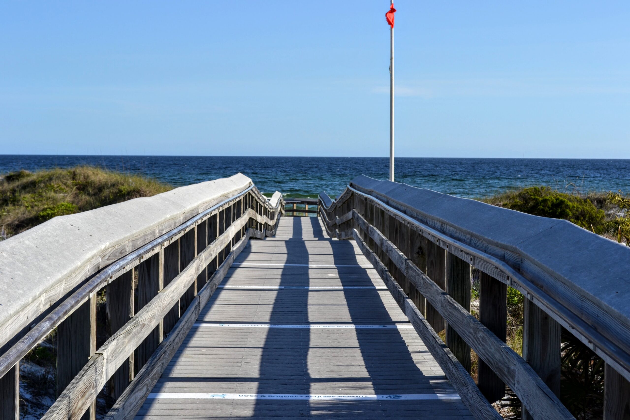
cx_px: 315
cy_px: 210
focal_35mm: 66
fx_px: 1155
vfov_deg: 20.6
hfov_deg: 30.5
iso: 100
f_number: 8
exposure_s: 1/250
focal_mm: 44
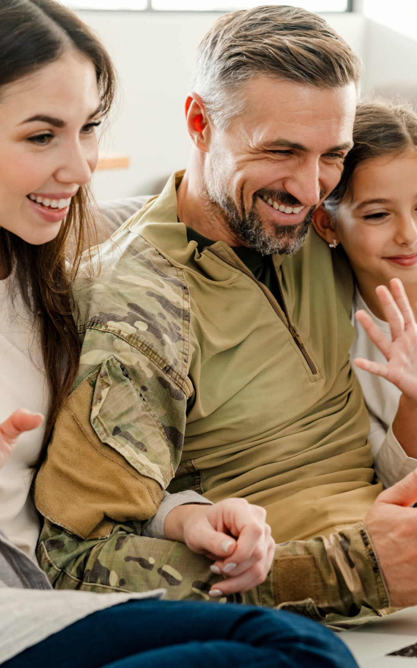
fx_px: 1491
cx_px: 261
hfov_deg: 15.9
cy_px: 333
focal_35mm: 82
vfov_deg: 25.2
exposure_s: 1/160
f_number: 3.5
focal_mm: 53
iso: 800
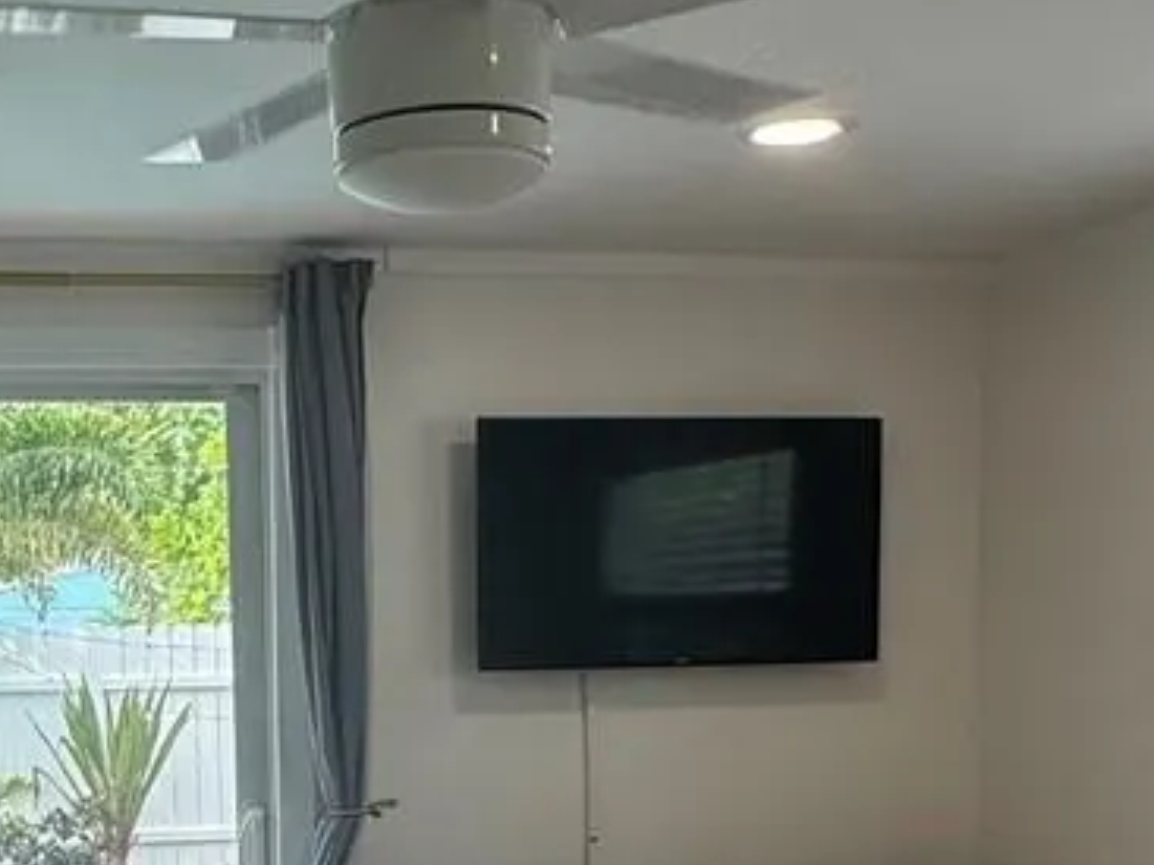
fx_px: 2033
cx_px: 204
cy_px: 874
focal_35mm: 61
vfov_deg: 23.0
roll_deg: +1.3
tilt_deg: -6.7
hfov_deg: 30.8
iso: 40
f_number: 2.2
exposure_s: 1/192
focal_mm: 2.22
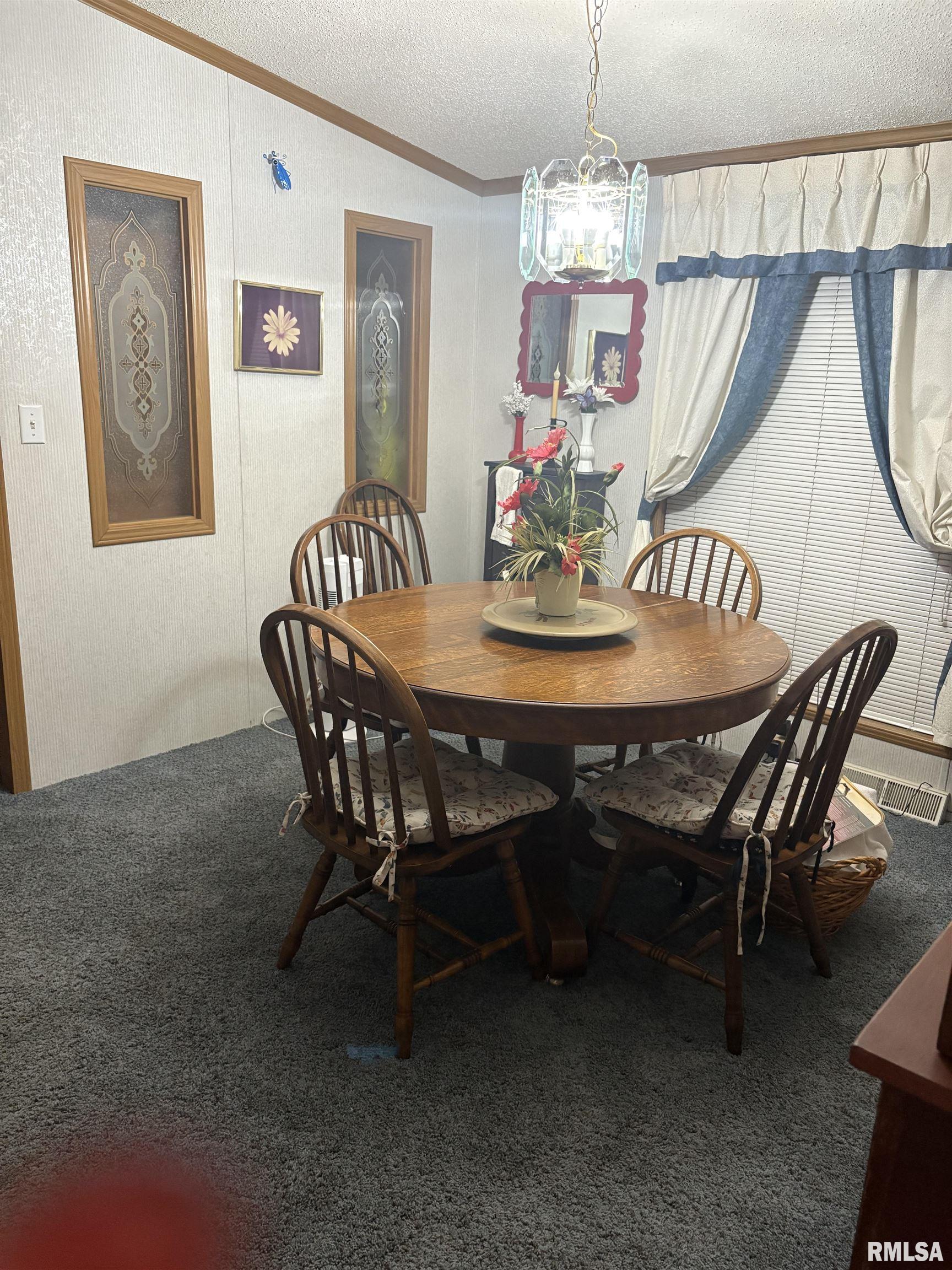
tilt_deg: -14.9
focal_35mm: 26
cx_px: 476
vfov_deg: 67.3
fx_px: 953
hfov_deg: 53.1
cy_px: 635
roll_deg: -2.8
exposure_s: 1/60
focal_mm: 5.96
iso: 400
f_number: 1.6
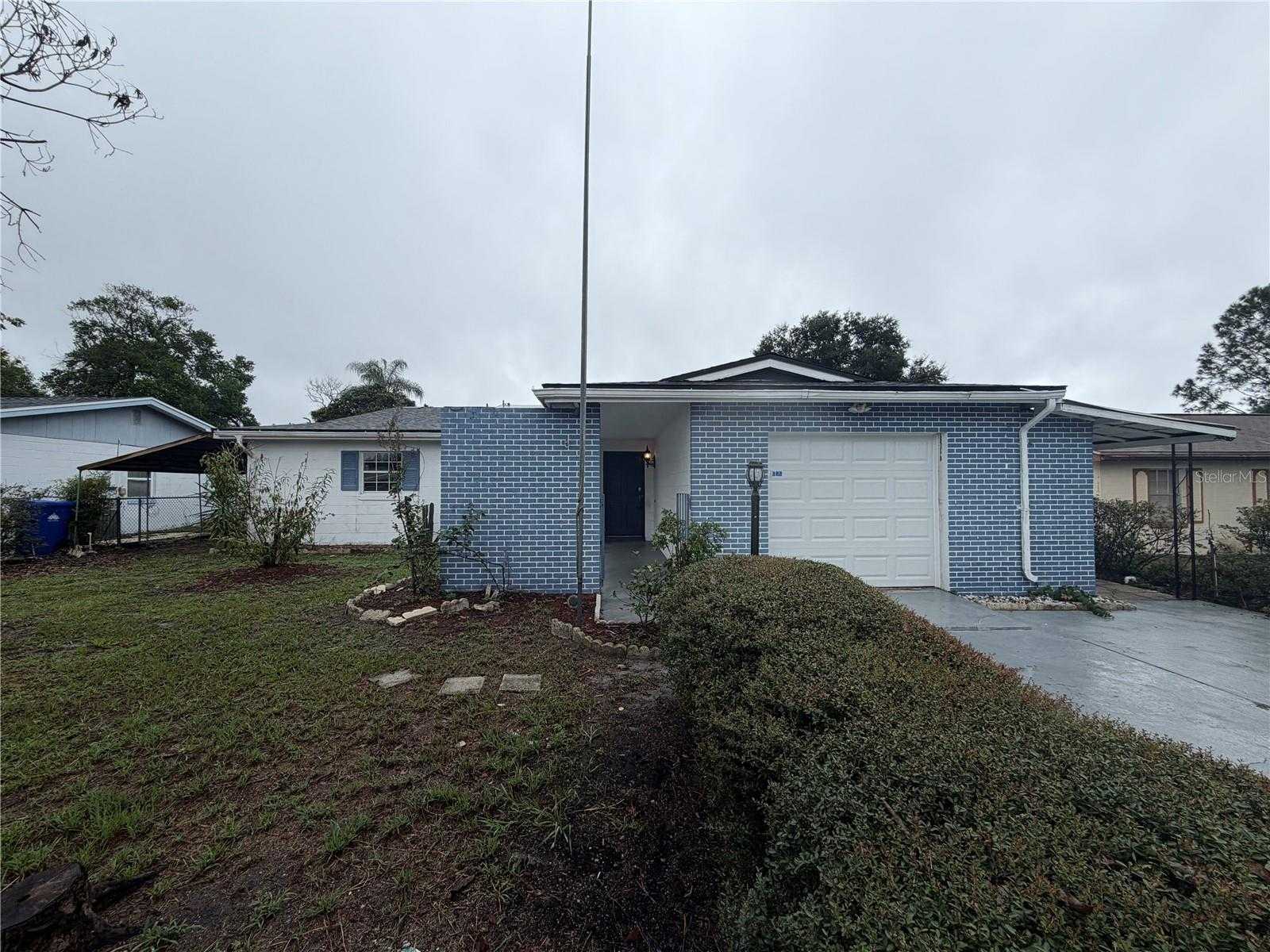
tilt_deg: +1.6
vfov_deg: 85.7
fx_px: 514
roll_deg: +0.6
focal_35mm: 14
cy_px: 476
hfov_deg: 102.1
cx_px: 635
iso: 40
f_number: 2.2
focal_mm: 2.22
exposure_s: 1/579
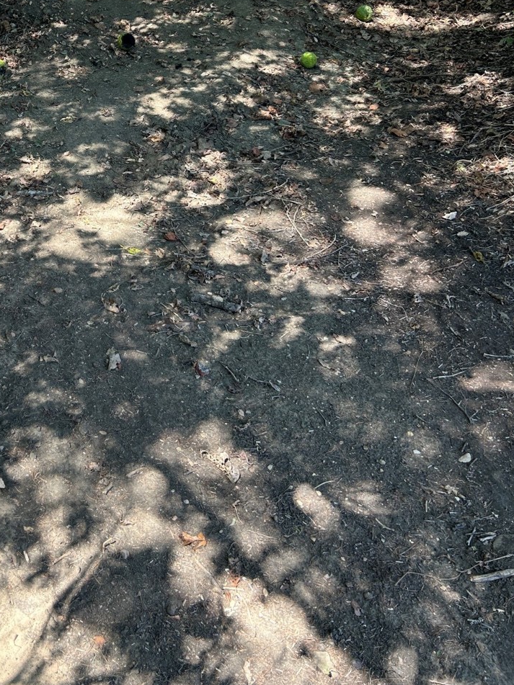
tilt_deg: -29.1
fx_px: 832
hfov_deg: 33.4
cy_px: 140
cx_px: 109
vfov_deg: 42.8
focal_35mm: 42
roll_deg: -4.7
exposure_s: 1/169
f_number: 1.5
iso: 40
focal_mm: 5.7
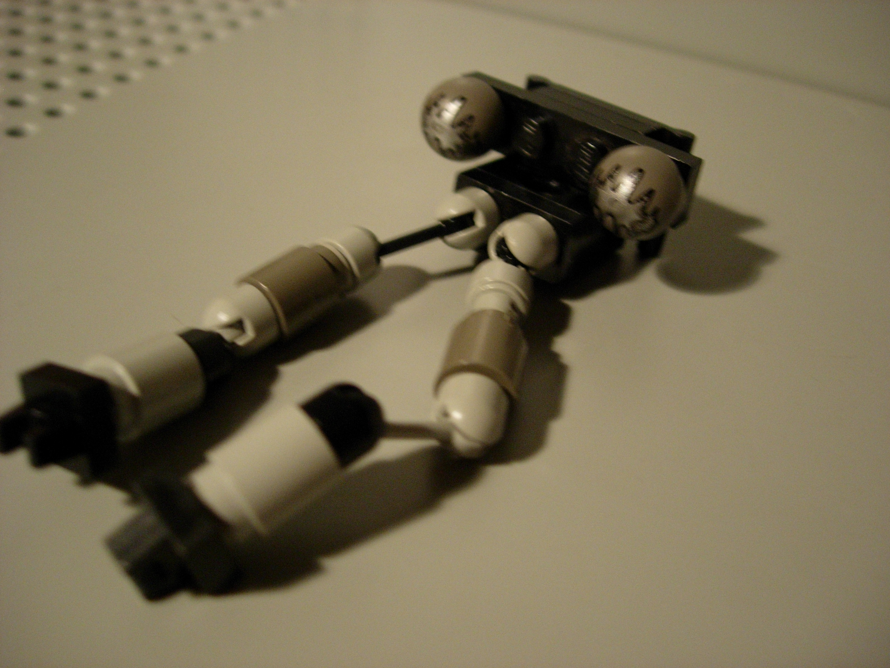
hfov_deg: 49.0
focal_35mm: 38
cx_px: 445
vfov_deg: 37.7
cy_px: 334
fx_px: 977
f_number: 2.8
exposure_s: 1/22.6
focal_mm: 7.8
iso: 200
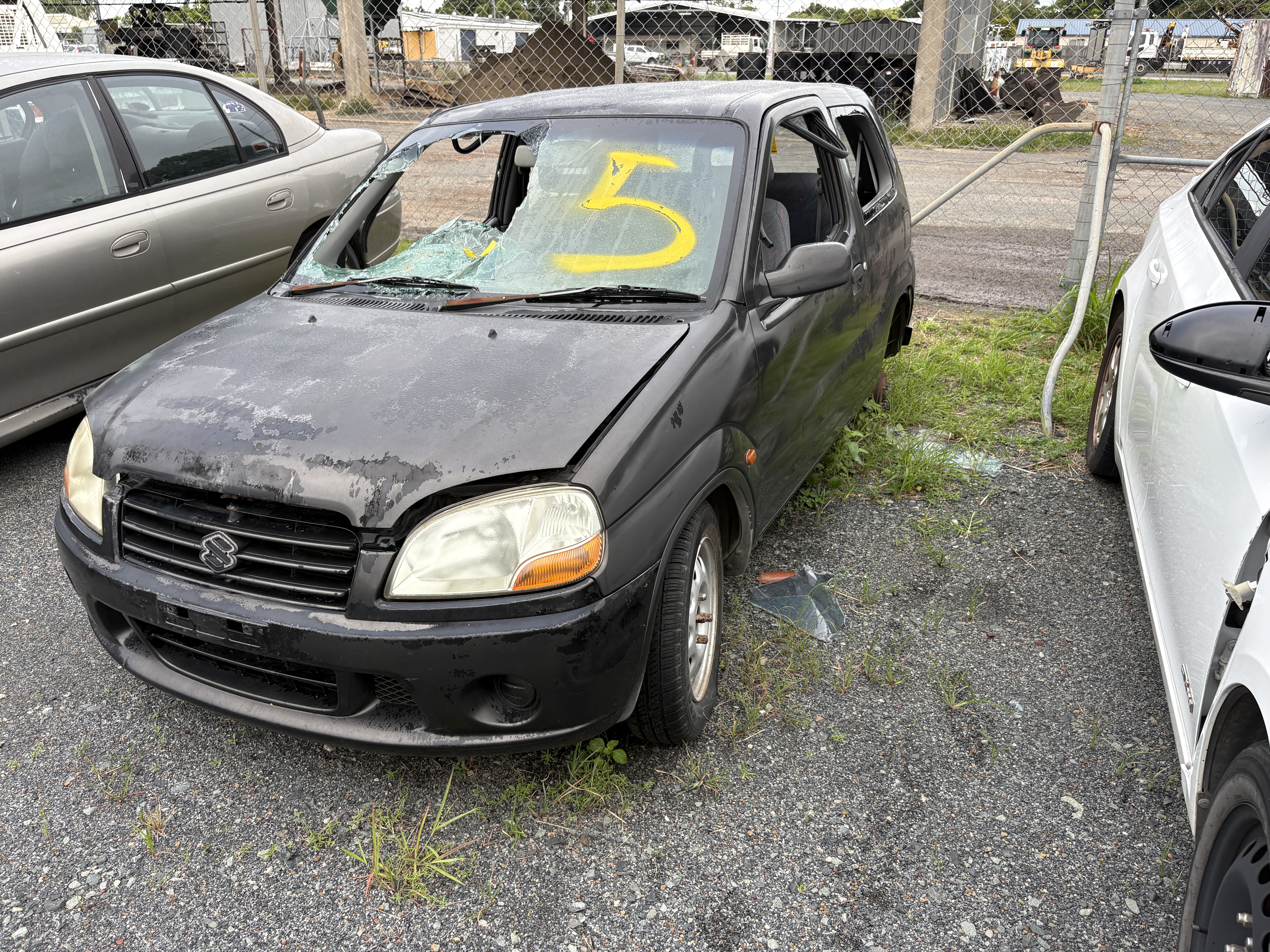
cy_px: 476
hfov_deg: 67.3
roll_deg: -0.4
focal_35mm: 26
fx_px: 954
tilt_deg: -23.2
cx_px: 635
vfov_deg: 53.1
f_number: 1.6
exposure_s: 1/303
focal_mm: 5.96
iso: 50
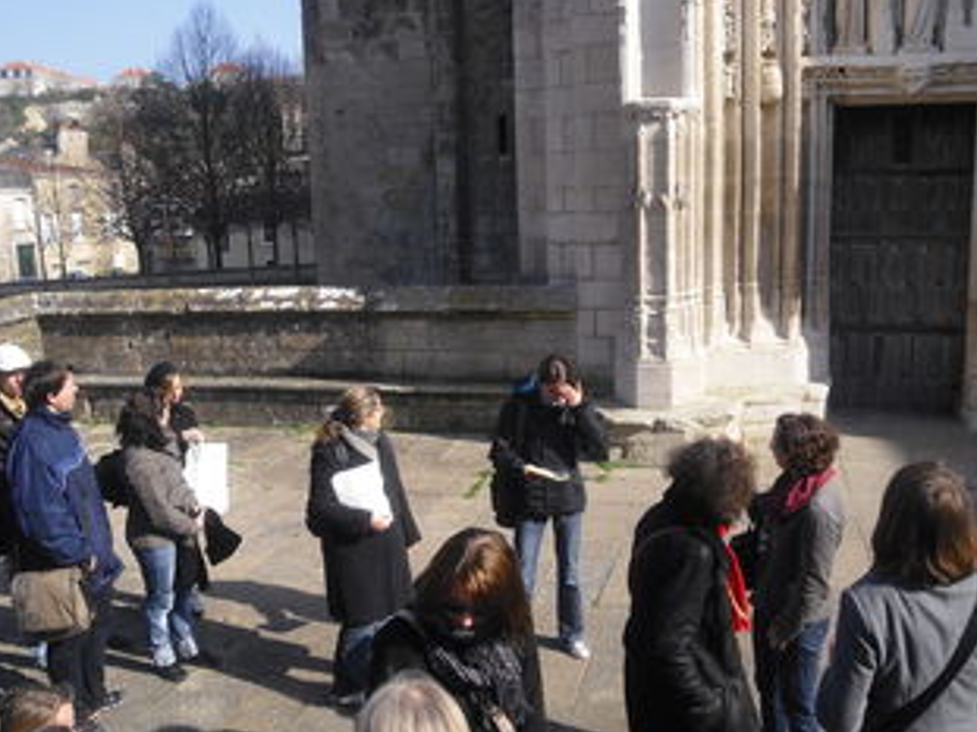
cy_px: 405
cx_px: 449
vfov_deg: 39.6
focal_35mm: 36
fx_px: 1016
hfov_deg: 51.3
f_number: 7.8
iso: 64
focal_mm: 4.65
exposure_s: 1/125
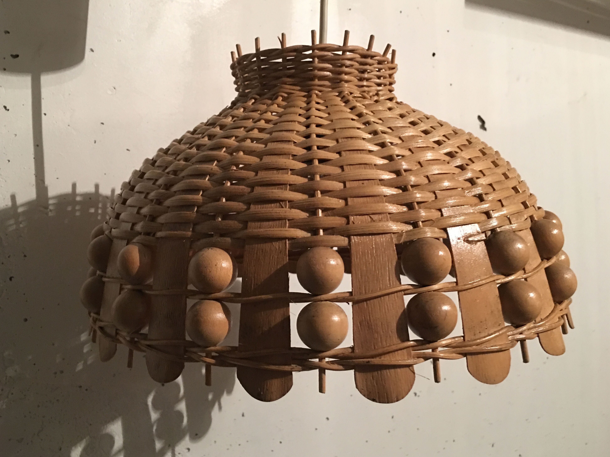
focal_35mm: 30
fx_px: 529
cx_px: 301
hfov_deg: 60.0
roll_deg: -1.1
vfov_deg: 46.8
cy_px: 235
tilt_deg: -6.6
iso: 160
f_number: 2.2
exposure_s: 1/8
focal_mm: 4.15
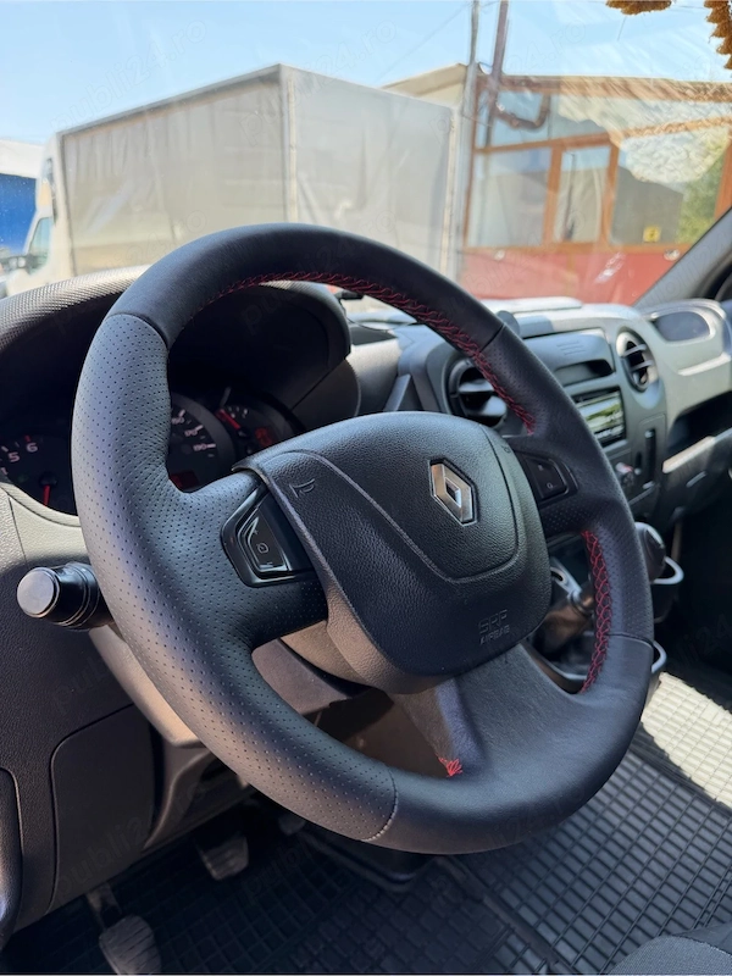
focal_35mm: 24
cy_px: 488
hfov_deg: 56.8
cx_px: 366
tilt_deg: -15.7
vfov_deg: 71.6
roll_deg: -2.6
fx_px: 677
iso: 80
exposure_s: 1/256
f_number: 1.78
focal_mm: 6.76
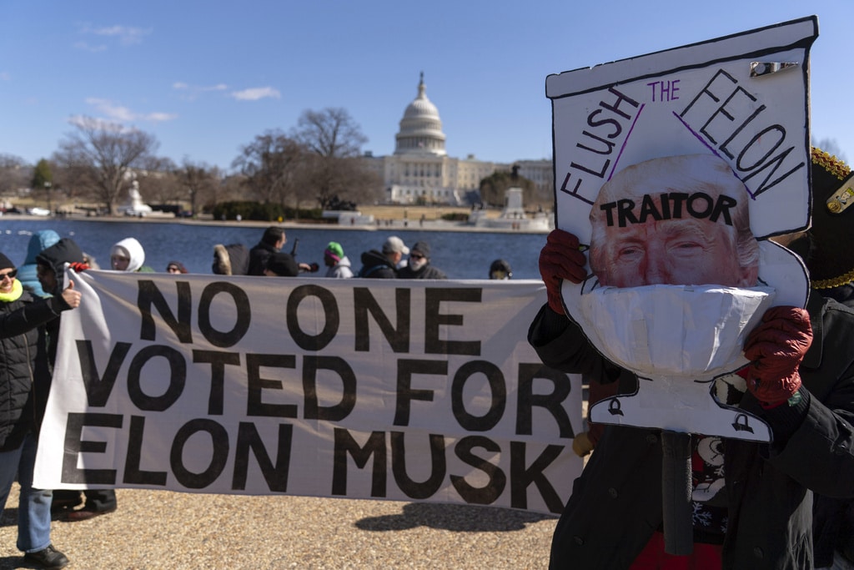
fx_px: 569
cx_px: 427
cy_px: 285
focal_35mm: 24
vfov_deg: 53.1
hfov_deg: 73.7
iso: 100
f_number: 3.2
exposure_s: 1/4000
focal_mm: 24
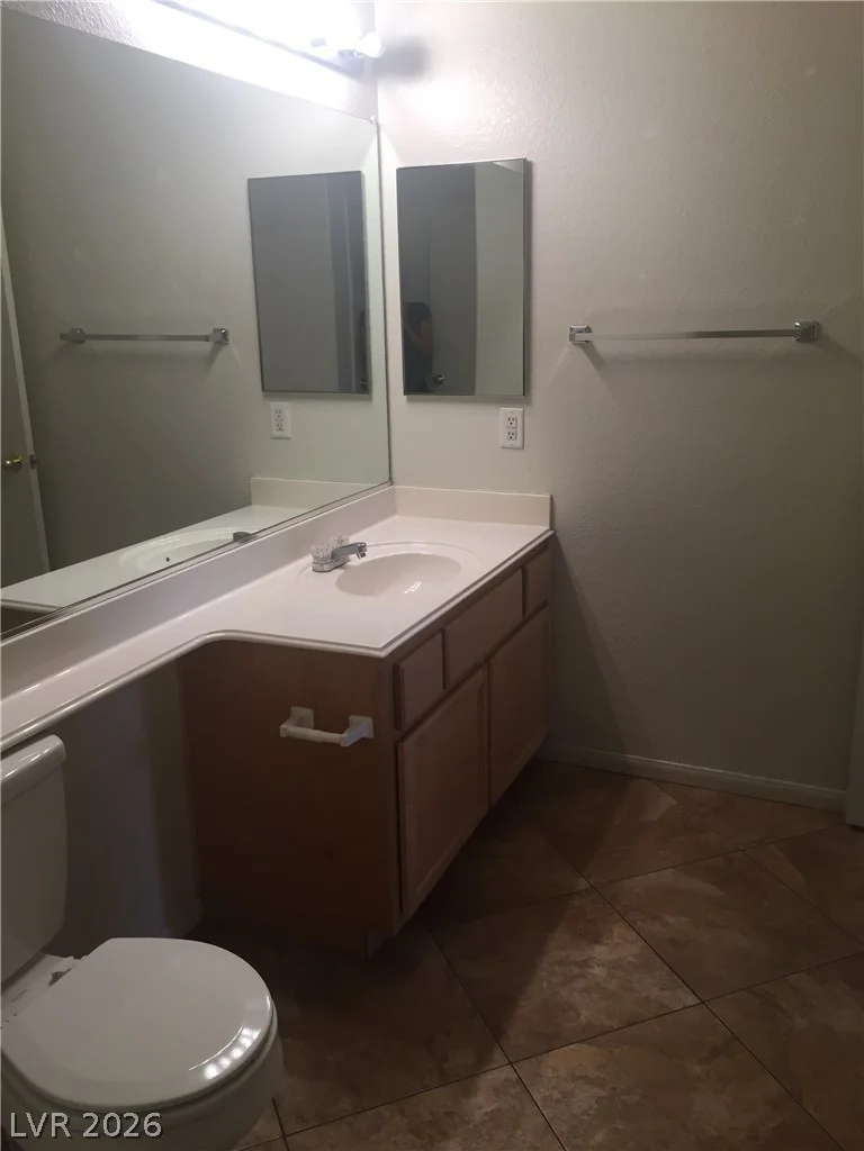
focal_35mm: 29
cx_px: 432
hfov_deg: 48.2
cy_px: 576
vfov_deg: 61.7
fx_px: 965
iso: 32
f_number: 2.2
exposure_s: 1/40
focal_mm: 4.15
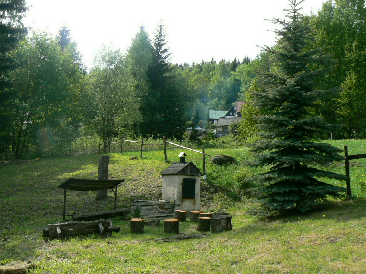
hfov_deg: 51.4
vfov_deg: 39.7
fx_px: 381
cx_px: 183
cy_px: 137
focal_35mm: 36
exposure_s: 1/320
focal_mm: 6
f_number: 5.6
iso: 80
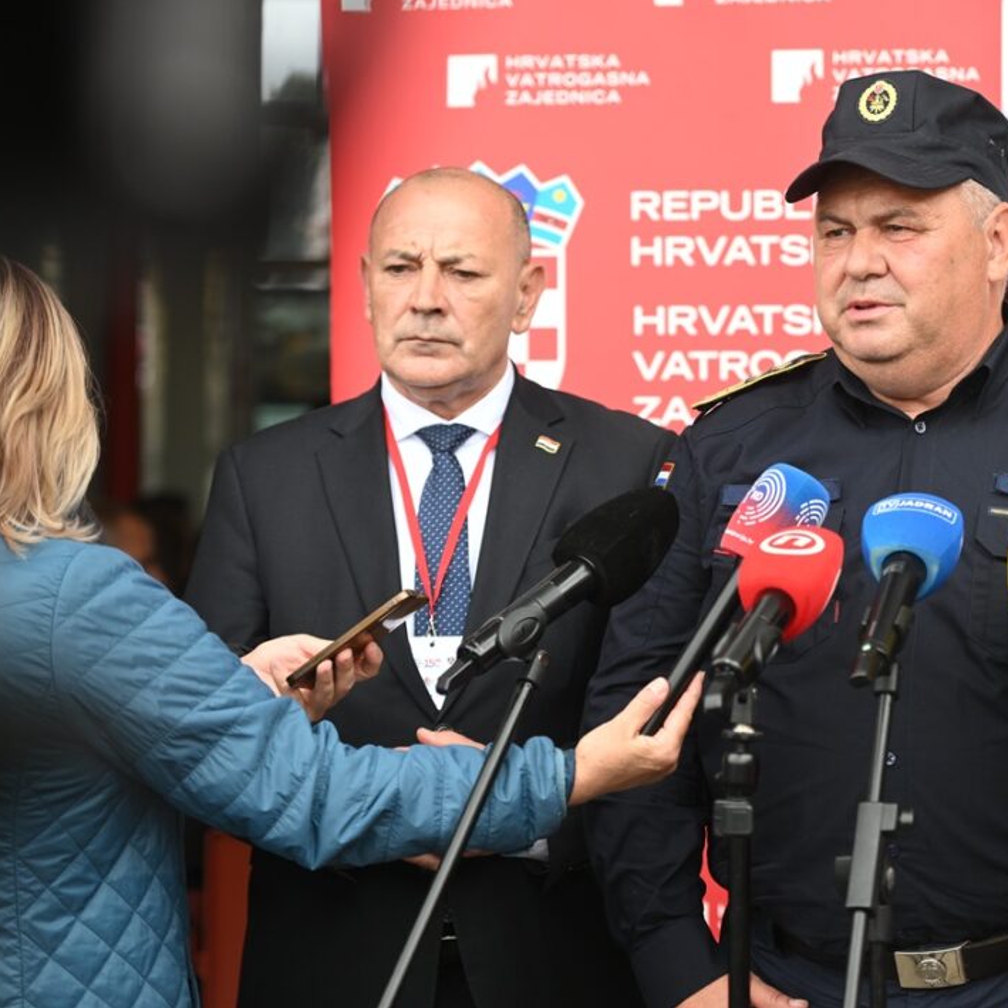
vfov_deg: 13.6
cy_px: 503
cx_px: 752
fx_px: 4217
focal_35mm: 128
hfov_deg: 13.6
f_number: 3.2
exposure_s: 1/400
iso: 400
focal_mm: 100
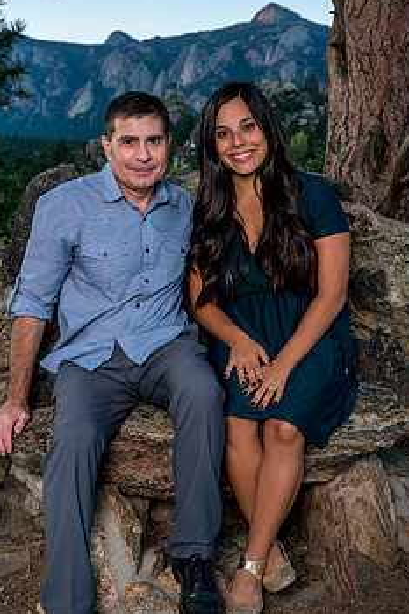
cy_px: 370
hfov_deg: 29.8
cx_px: 163
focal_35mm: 45
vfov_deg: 43.4
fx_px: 768
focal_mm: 35
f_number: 5.6
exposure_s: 1/160
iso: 160
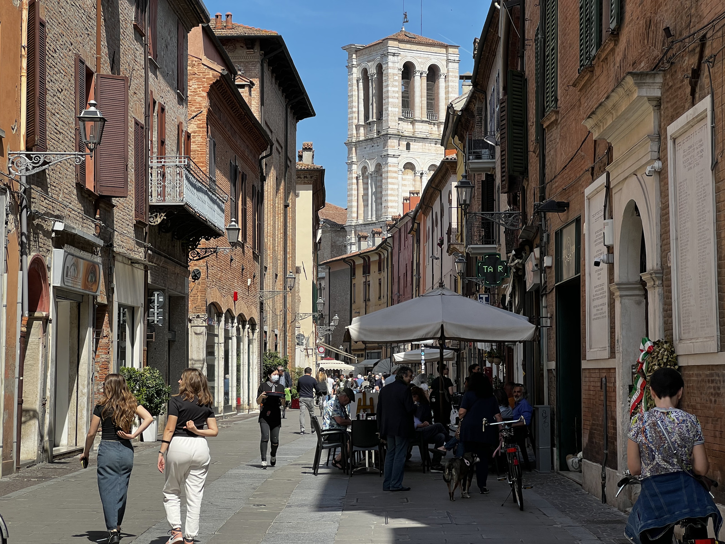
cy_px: 272
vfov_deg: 19.1
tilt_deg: +4.5
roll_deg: +0.3
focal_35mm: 77
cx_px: 362
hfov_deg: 25.3
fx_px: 1613
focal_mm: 9
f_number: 2.8
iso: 32
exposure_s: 1/681
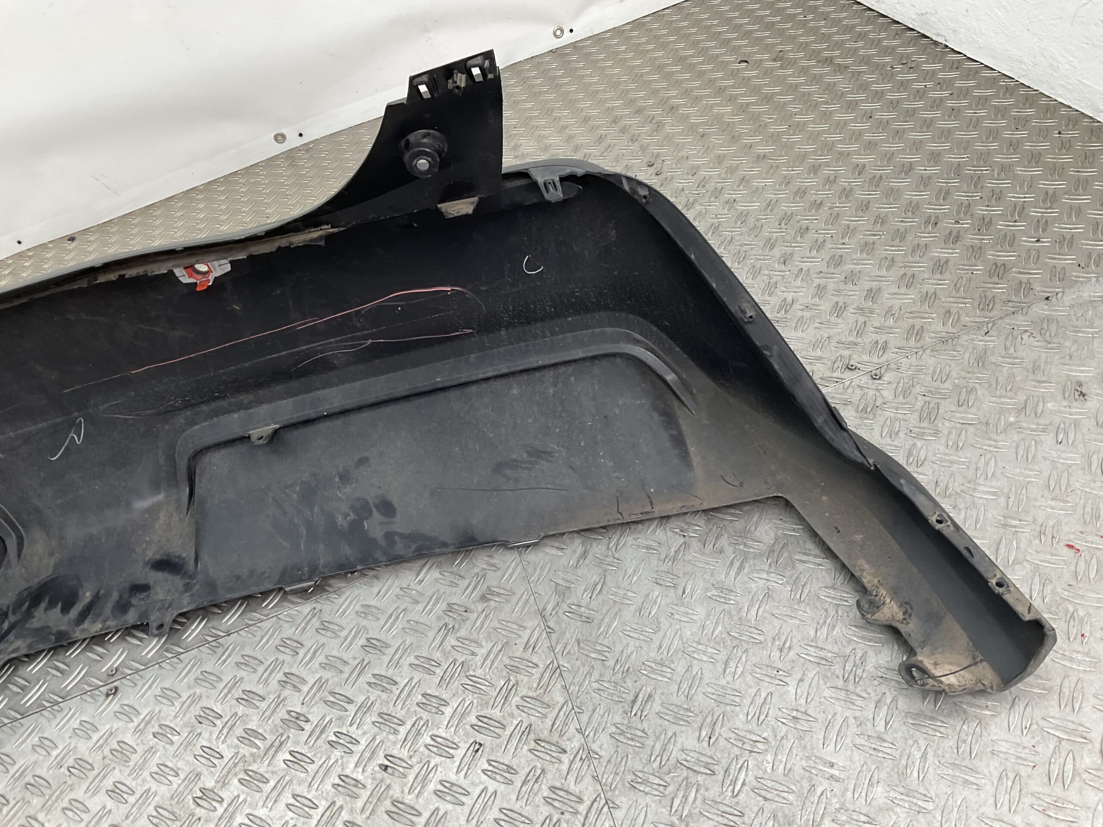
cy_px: 414
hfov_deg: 61.7
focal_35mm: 29
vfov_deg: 48.2
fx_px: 924
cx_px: 552
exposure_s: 1/120
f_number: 1.8
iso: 32
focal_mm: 3
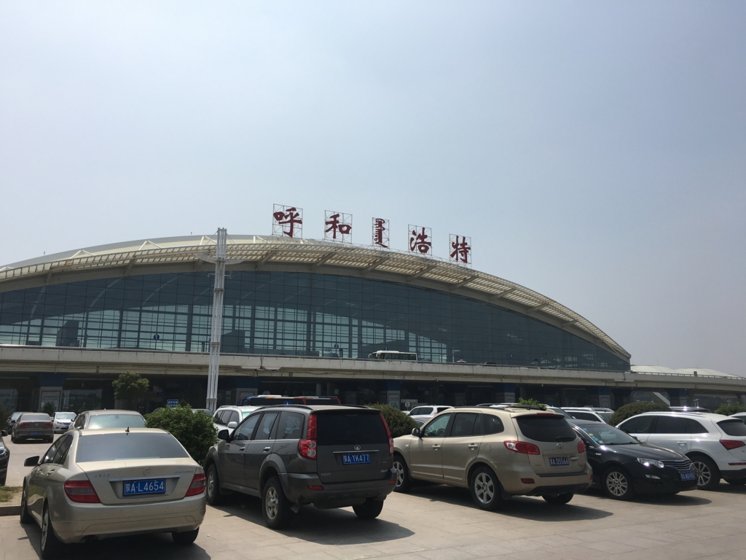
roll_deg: -0.3
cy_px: 280
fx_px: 625
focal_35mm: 29
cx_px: 373
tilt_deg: +12.4
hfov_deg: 61.7
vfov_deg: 48.2
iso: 25
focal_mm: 4.15
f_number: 2.2
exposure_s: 1/3077
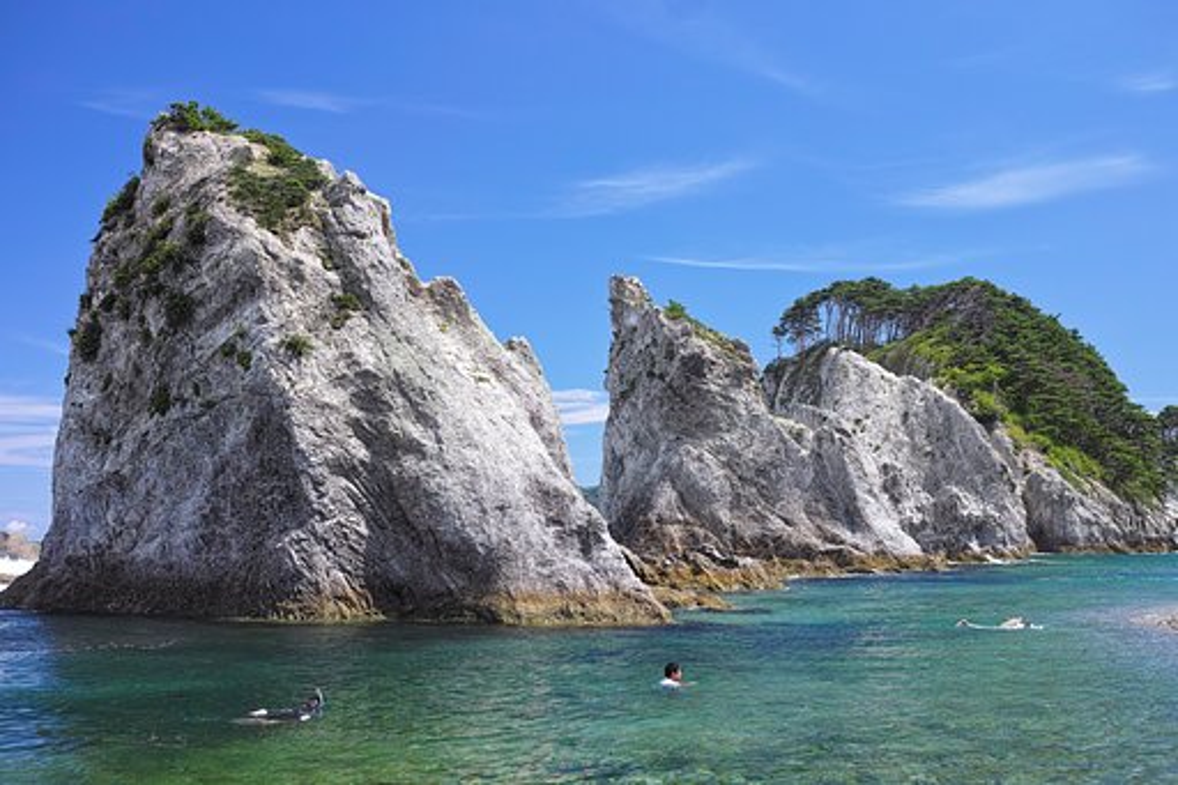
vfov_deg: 29.8
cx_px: 589
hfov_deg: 43.6
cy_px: 392
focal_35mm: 45
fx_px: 1472
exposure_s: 1/200
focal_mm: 30
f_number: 5.6
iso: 200
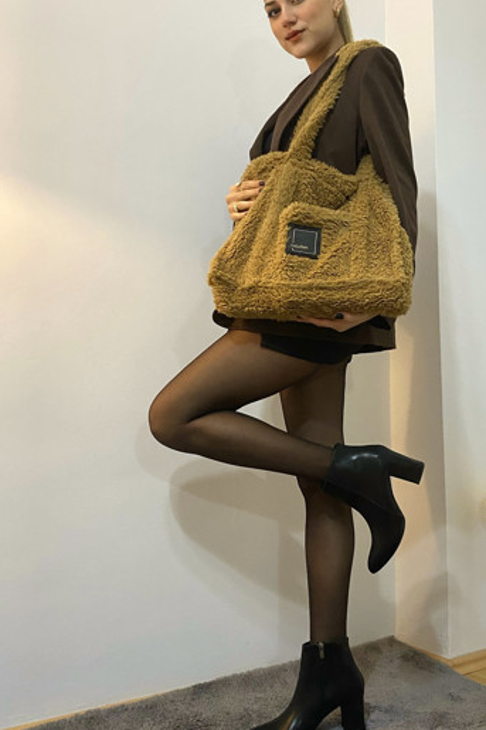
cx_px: 316
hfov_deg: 37.5
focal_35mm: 35
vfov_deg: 54.3
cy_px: 323
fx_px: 709
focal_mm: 4.25
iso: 200
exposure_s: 1/50
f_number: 1.8
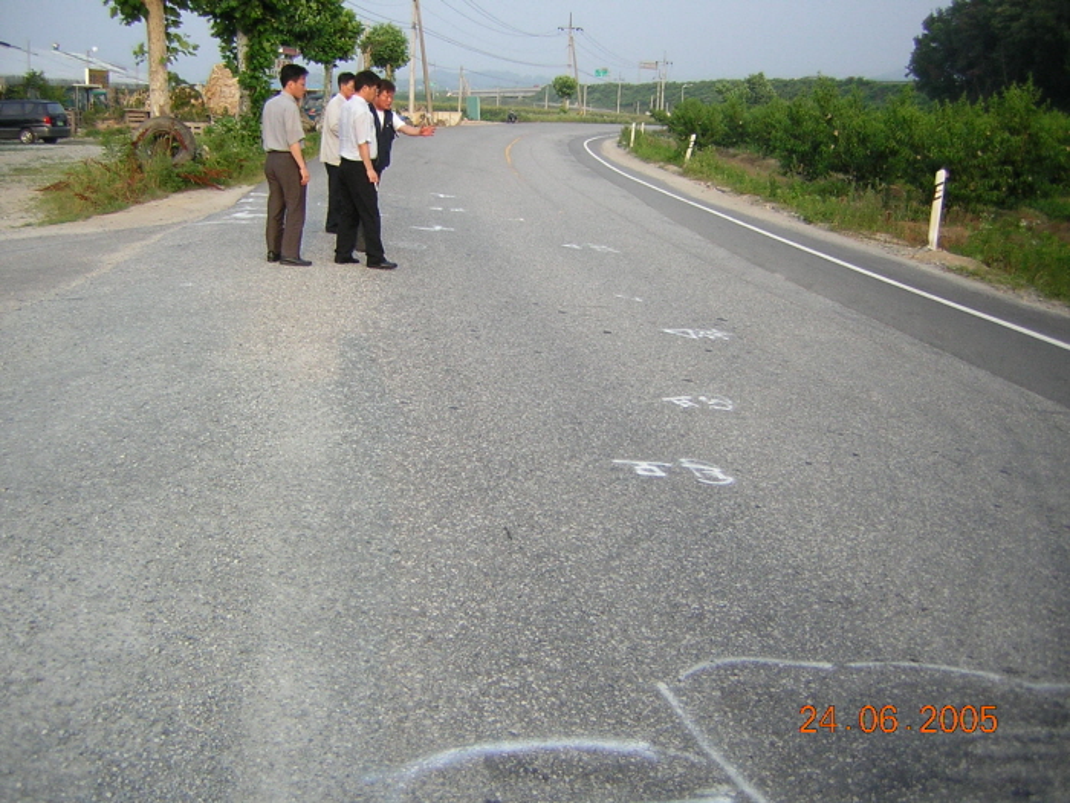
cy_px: 402
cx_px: 535
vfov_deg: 39.7
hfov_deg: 51.4
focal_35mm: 36
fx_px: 1113
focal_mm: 4.7
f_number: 2.6
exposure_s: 1/255
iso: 50
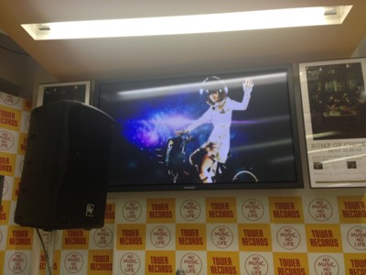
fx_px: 349
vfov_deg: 42.9
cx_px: 183
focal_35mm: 33
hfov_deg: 55.4
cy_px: 138
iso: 64
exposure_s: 1/60
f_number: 2.4
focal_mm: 4.13
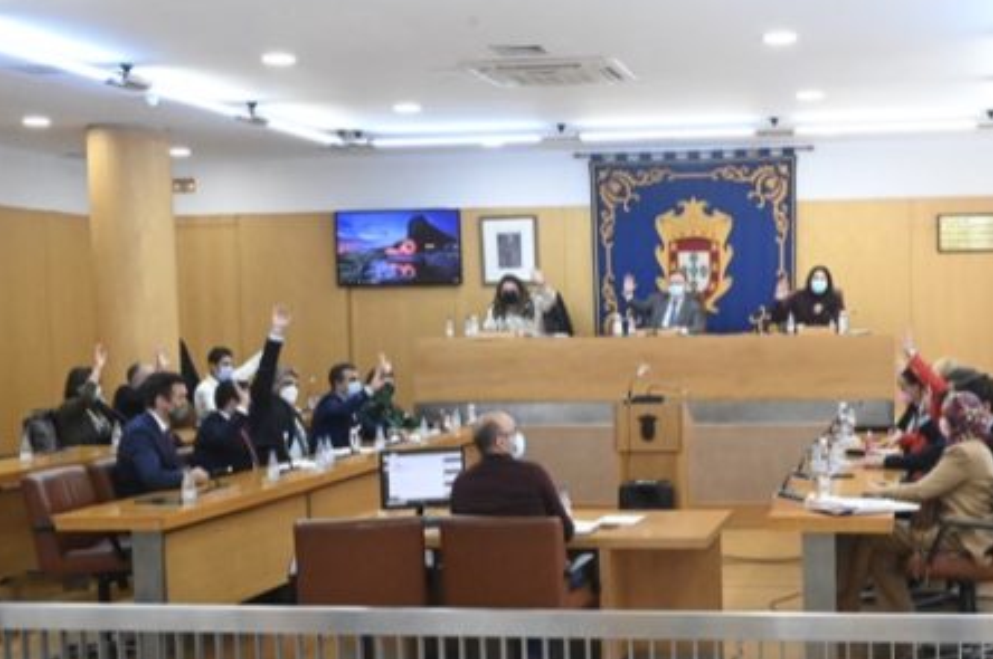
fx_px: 1350
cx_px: 794
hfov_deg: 38.8
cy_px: 430
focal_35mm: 49
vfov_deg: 27.3
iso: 16000
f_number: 11
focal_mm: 29
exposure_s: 1/200
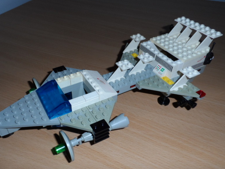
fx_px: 182
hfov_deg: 63.1
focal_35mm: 28
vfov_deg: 49.7
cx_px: 96
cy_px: 94
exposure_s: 1/30
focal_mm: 4
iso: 100
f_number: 3.2
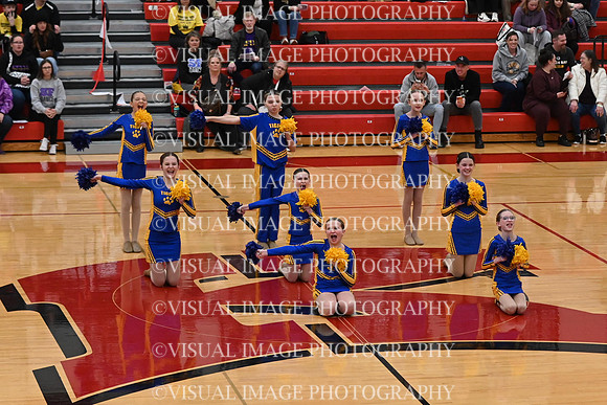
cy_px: 202
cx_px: 304
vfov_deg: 11.4
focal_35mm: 120
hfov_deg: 17.1
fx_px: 2024
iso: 6400
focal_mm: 80
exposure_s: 1/400
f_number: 4
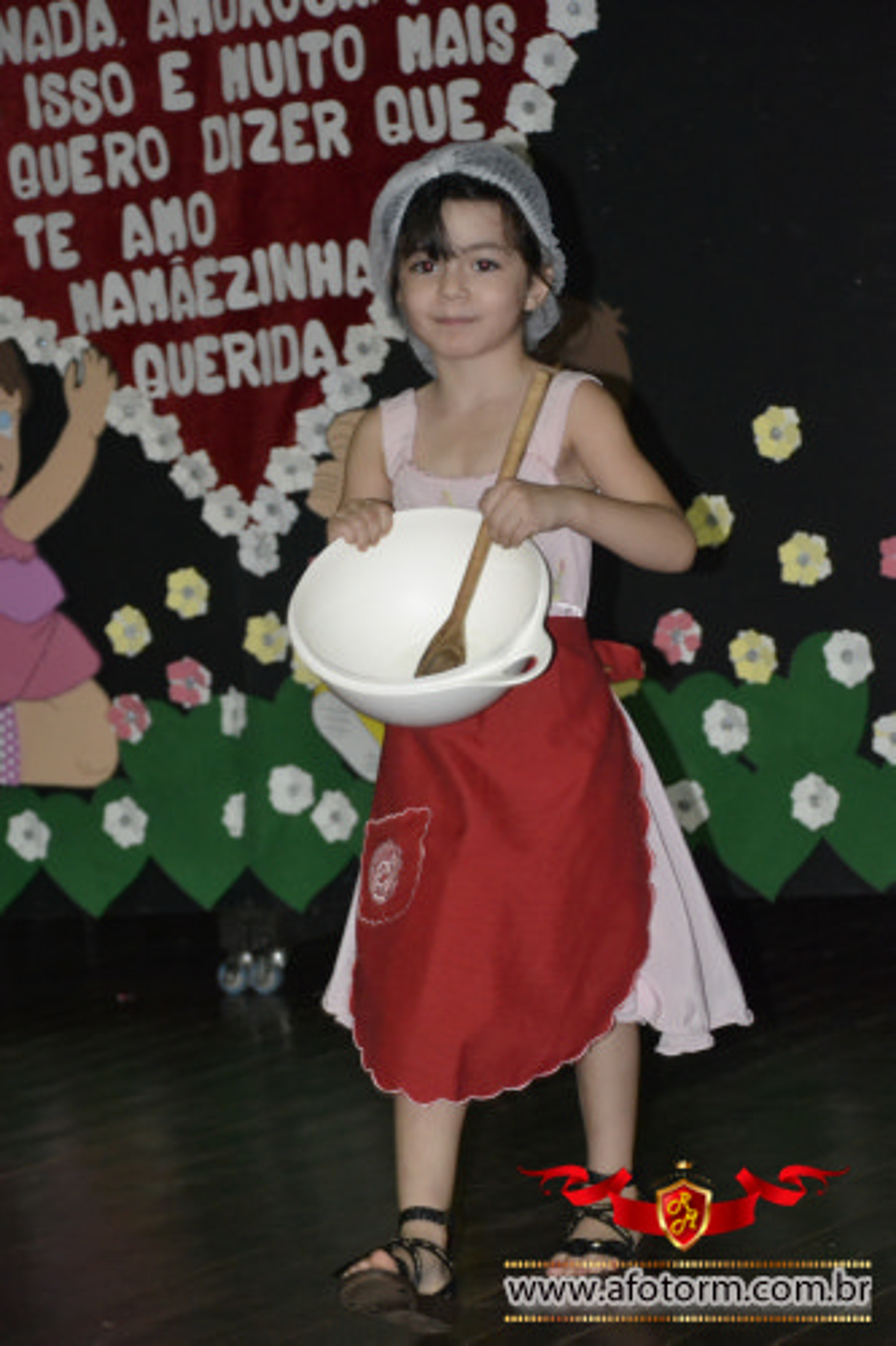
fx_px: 4483
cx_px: 448
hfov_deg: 11.4
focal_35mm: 120
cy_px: 673
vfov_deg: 17.1
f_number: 5.6
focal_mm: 80
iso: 3200
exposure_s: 1/60
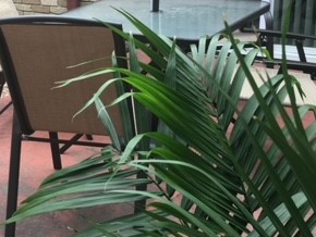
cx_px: 52
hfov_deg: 29.4
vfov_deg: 22.9
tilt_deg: -17.2
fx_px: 585
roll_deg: +2.0
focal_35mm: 64
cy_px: 96
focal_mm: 4.15
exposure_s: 1/120
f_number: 2.2
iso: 40
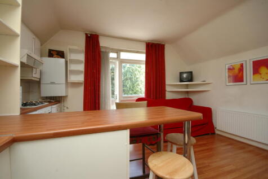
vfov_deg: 77.3
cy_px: 90
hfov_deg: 100.4
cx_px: 134
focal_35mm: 15
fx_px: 112
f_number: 8
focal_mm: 10
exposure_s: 1/20
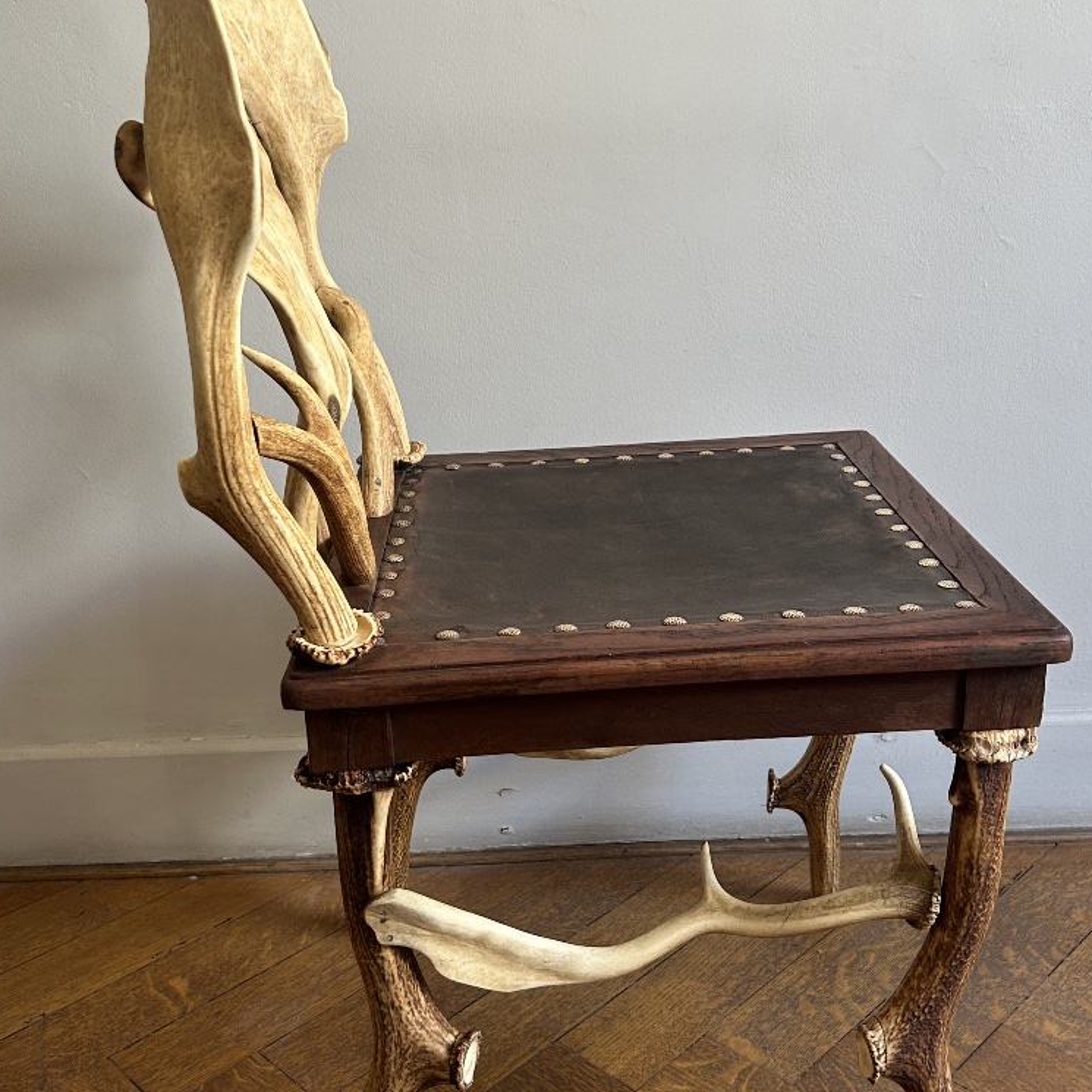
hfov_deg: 44.9
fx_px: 1321
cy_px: 564
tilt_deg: -20.8
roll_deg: +1.3
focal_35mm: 37
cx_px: 597
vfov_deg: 44.9
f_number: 1.5
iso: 100
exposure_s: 1/100
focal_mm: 5.7
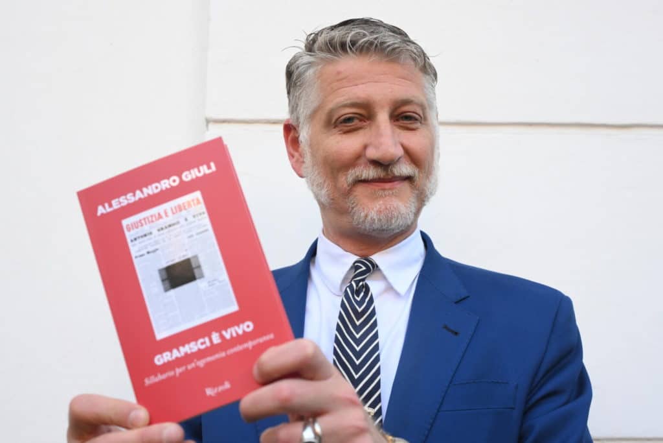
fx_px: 810
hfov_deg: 44.5
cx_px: 332
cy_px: 222
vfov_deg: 30.5
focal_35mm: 44
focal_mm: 44
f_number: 6.3
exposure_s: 1/200
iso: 1100
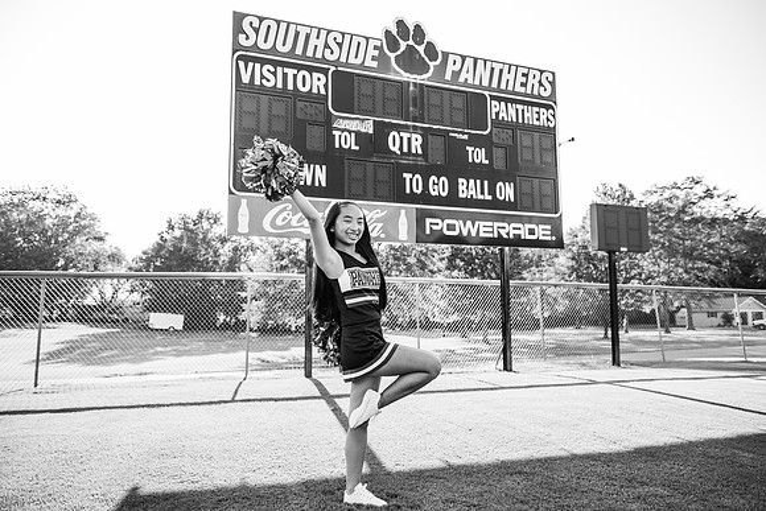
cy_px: 256
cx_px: 383
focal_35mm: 24
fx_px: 511
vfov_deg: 53.2
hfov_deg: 73.7
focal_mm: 24
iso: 200
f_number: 2.8
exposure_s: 1/800
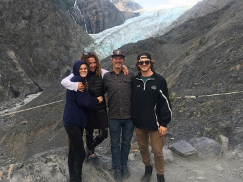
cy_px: 91
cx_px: 122
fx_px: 203
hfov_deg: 61.7
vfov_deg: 48.2
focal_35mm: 29
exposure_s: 1/275
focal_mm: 4.15
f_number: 2.2
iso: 25
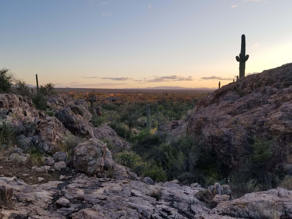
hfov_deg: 67.3
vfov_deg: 53.1
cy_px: 110
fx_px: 219
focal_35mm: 26
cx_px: 146
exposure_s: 1/351
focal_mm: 4.25
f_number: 1.7
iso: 50
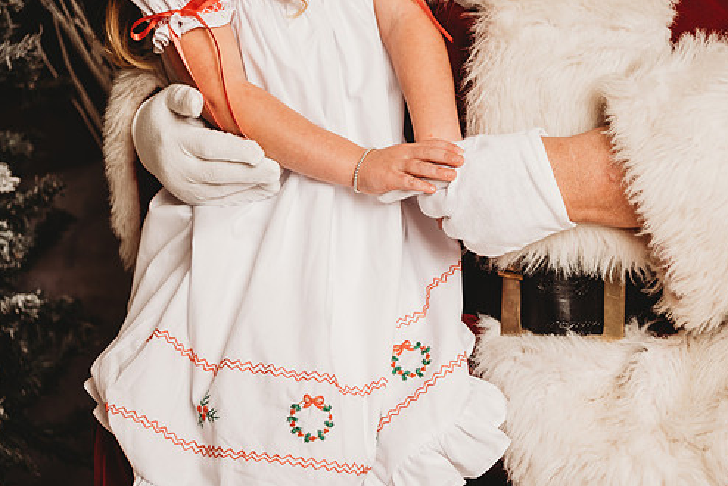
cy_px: 210
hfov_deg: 17.8
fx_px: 2327
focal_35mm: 115
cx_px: 398
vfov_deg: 11.9
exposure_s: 1/160
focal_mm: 98
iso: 100
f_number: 4
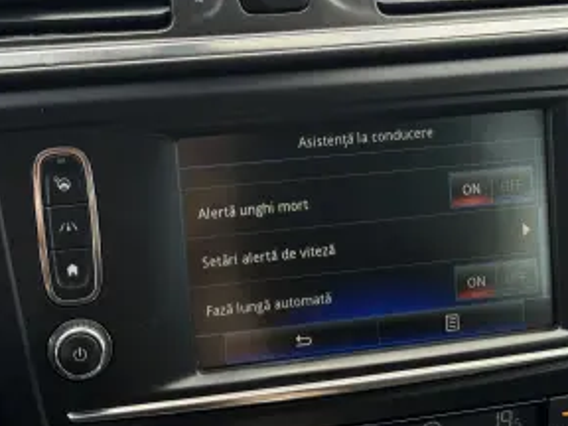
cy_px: 225
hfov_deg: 32.2
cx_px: 282
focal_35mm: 60
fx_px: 985
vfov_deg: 24.4
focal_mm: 6.76
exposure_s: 1/215
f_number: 1.78
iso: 64
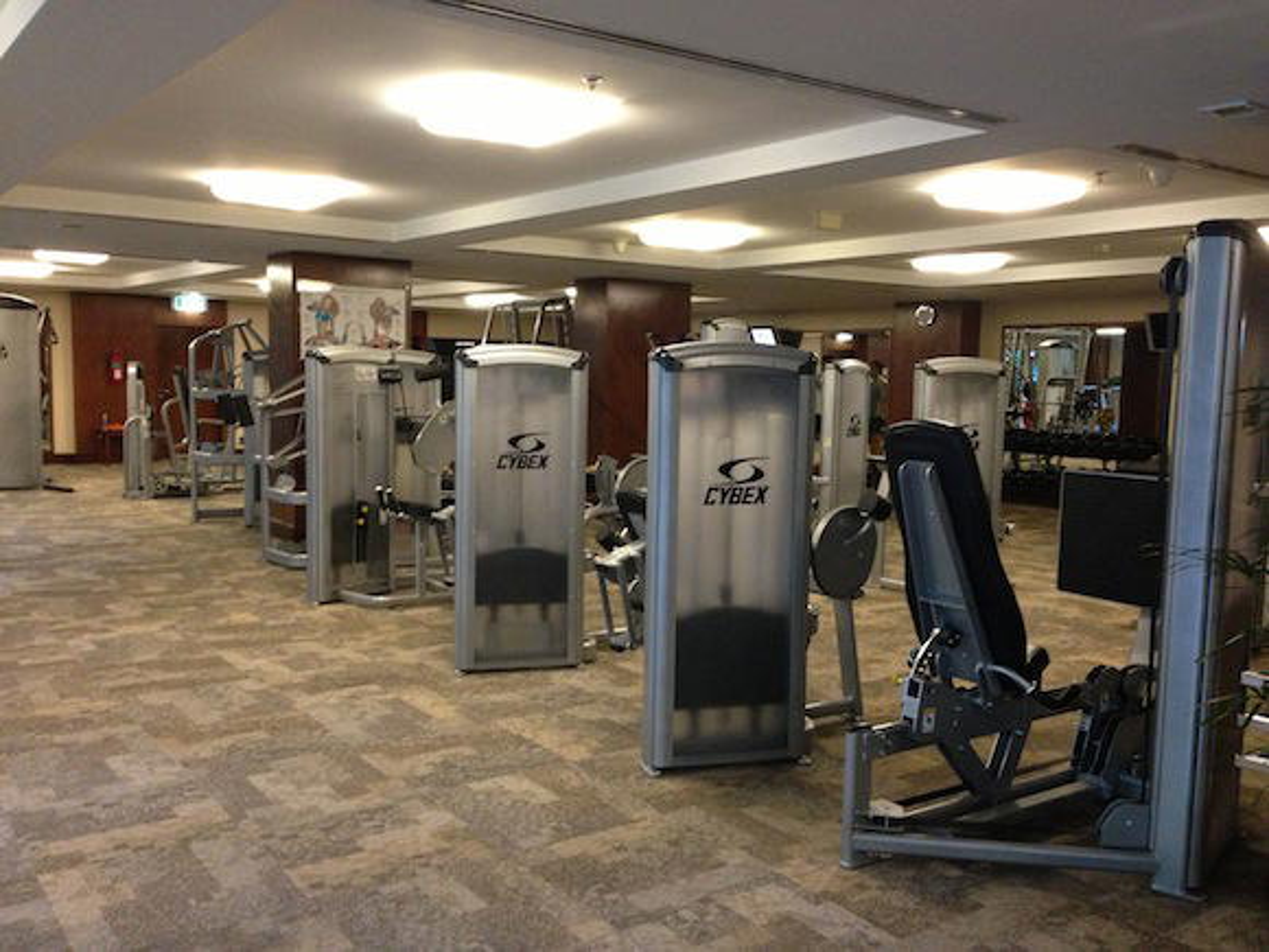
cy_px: 476
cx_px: 634
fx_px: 1210
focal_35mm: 33
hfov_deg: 55.4
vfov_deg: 42.9
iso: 400
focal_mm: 4.13
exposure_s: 1/20
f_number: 2.4
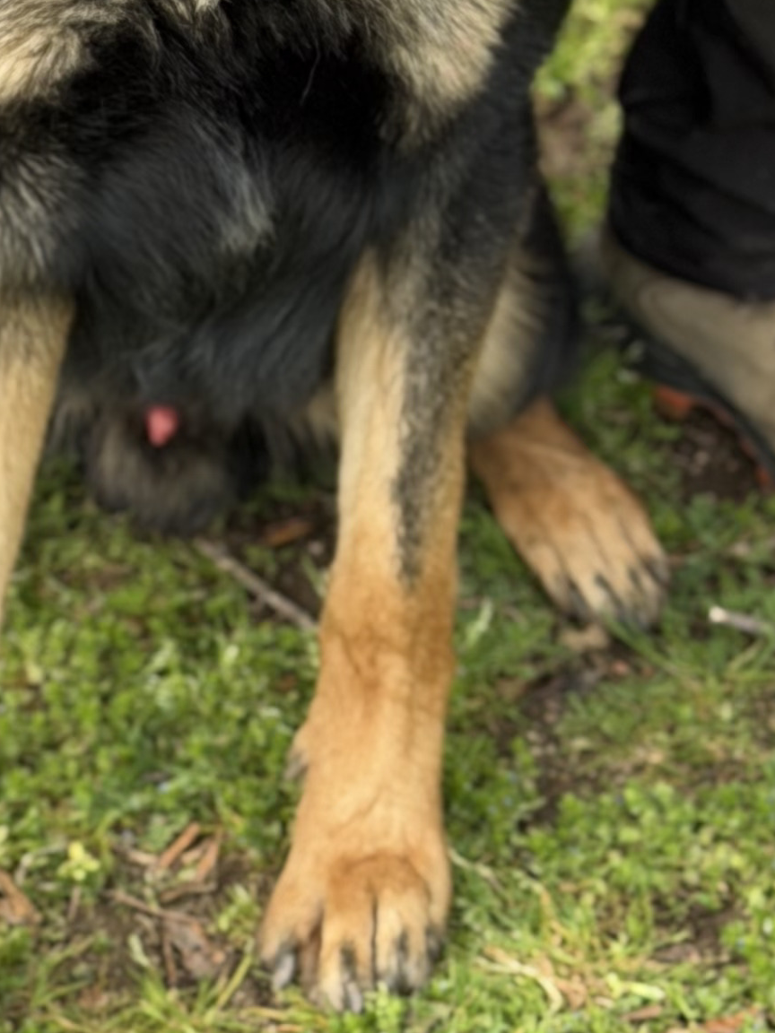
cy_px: -325
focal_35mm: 168
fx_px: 5015
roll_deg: -0.2
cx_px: 254
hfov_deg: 8.8
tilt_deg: -24.4
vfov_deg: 11.4
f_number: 1.78
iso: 64
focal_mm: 6.76
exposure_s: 1/794
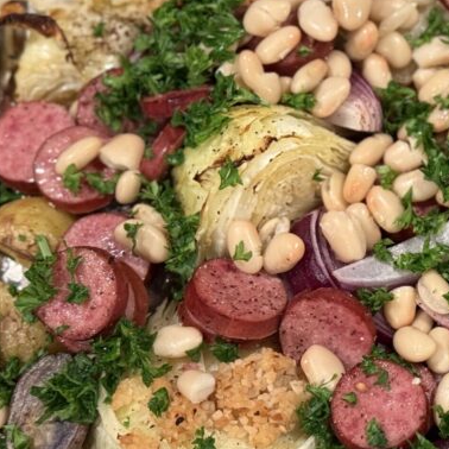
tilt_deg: -69.5
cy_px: 211
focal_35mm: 115
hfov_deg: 14.6
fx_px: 1688
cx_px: 562
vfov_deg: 15.2
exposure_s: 1/40
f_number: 1.78
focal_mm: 6.76
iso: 200
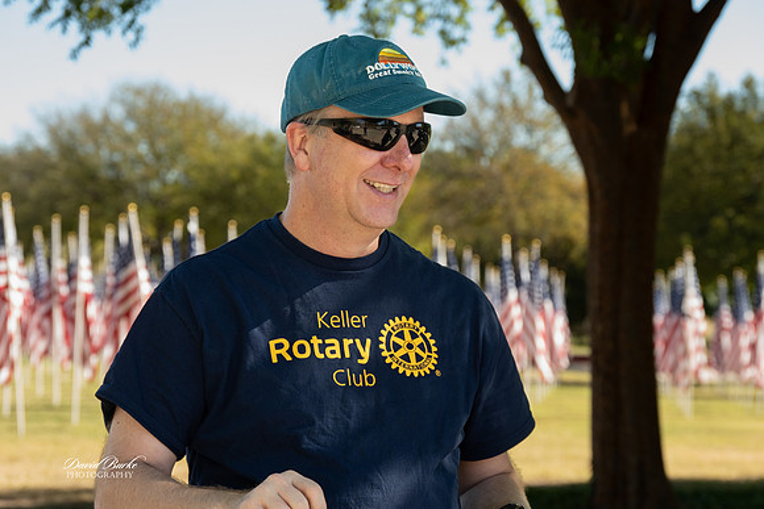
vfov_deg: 14.6
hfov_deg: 21.7
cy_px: 254
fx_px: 1994
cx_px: 382
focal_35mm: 94
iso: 360
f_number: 6.3
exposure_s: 1/250
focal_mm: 84
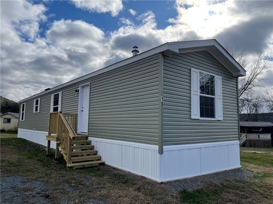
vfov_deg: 53.1
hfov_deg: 67.3
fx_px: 205
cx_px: 136
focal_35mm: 26
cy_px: 102
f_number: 1.6
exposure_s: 1/5556
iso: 32
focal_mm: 4.2
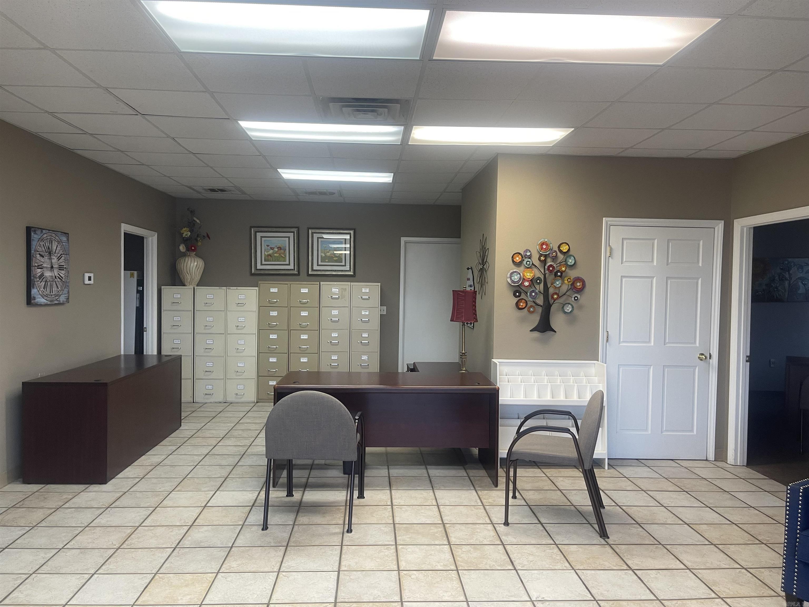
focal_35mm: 25
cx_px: 404
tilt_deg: -2.2
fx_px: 584
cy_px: 304
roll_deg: -0.5
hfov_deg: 69.4
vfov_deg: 54.9
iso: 100
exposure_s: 1/60
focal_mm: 5.1
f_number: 1.6
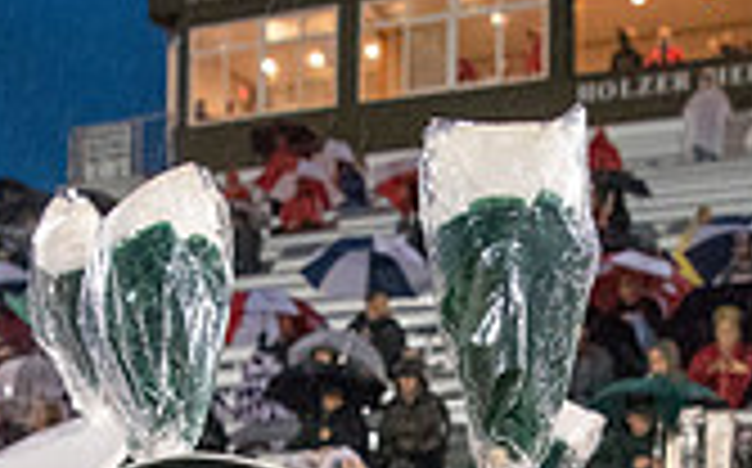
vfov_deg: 13.8
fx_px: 1740
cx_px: 450
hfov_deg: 24.3
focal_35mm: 85
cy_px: 817
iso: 5000
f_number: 5.6
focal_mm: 24
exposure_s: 1/200
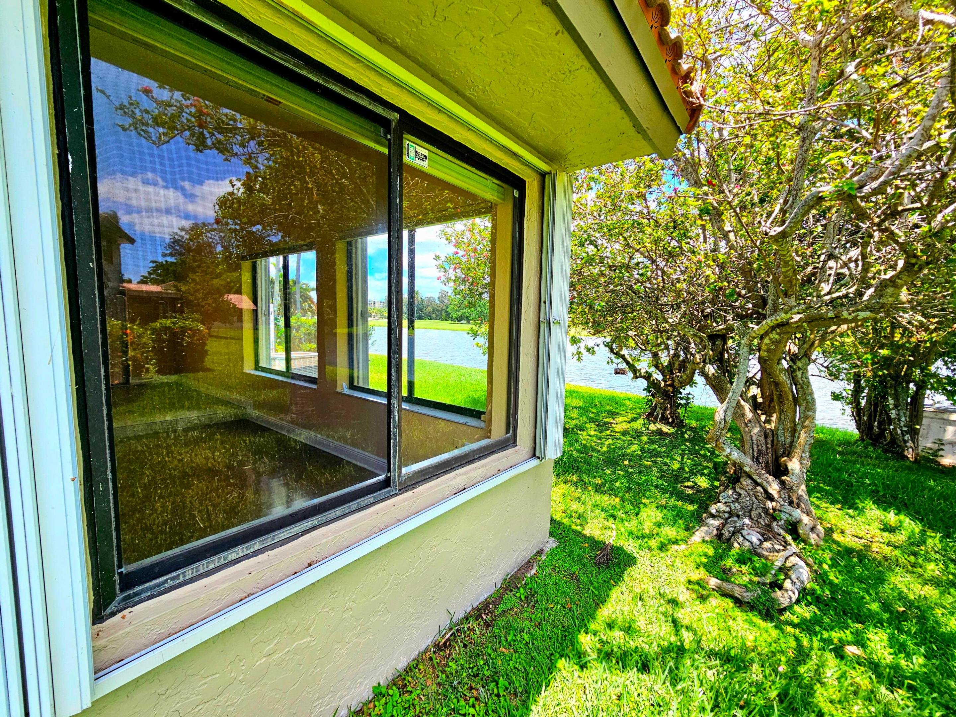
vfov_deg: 89.9
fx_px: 359
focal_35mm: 13
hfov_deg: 106.2
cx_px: 478
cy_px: 358
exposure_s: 1/455
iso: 50
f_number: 2.2
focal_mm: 2.2
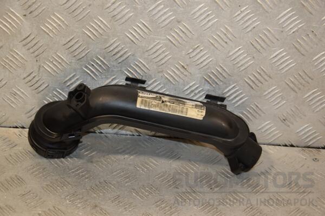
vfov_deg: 18.2
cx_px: 162
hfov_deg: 27.0
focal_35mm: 75
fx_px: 677
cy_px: 108
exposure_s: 1/200
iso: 800
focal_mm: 50
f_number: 5
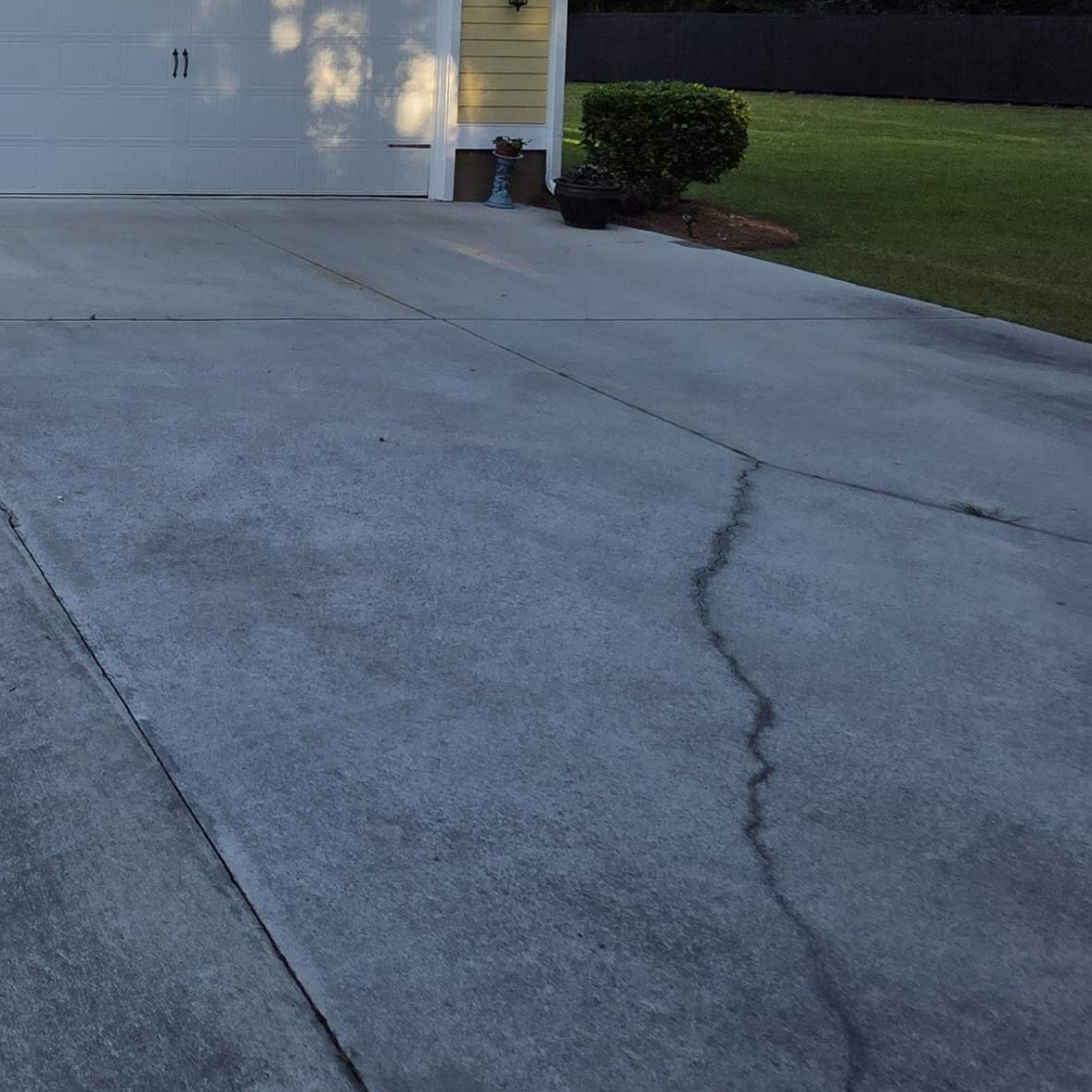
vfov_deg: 47.3
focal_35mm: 30
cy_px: 64
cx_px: -238
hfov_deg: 38.6
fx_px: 1071
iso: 40
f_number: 1.9
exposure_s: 1/548
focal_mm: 2.2
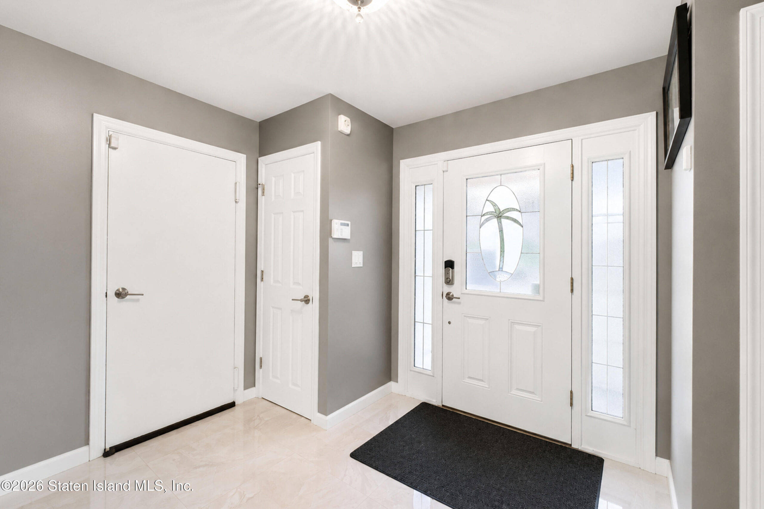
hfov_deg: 100.4
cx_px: 382
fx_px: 318
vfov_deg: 77.3
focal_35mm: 15
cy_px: 254
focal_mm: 10
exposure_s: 1/40
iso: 2000
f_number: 5.6
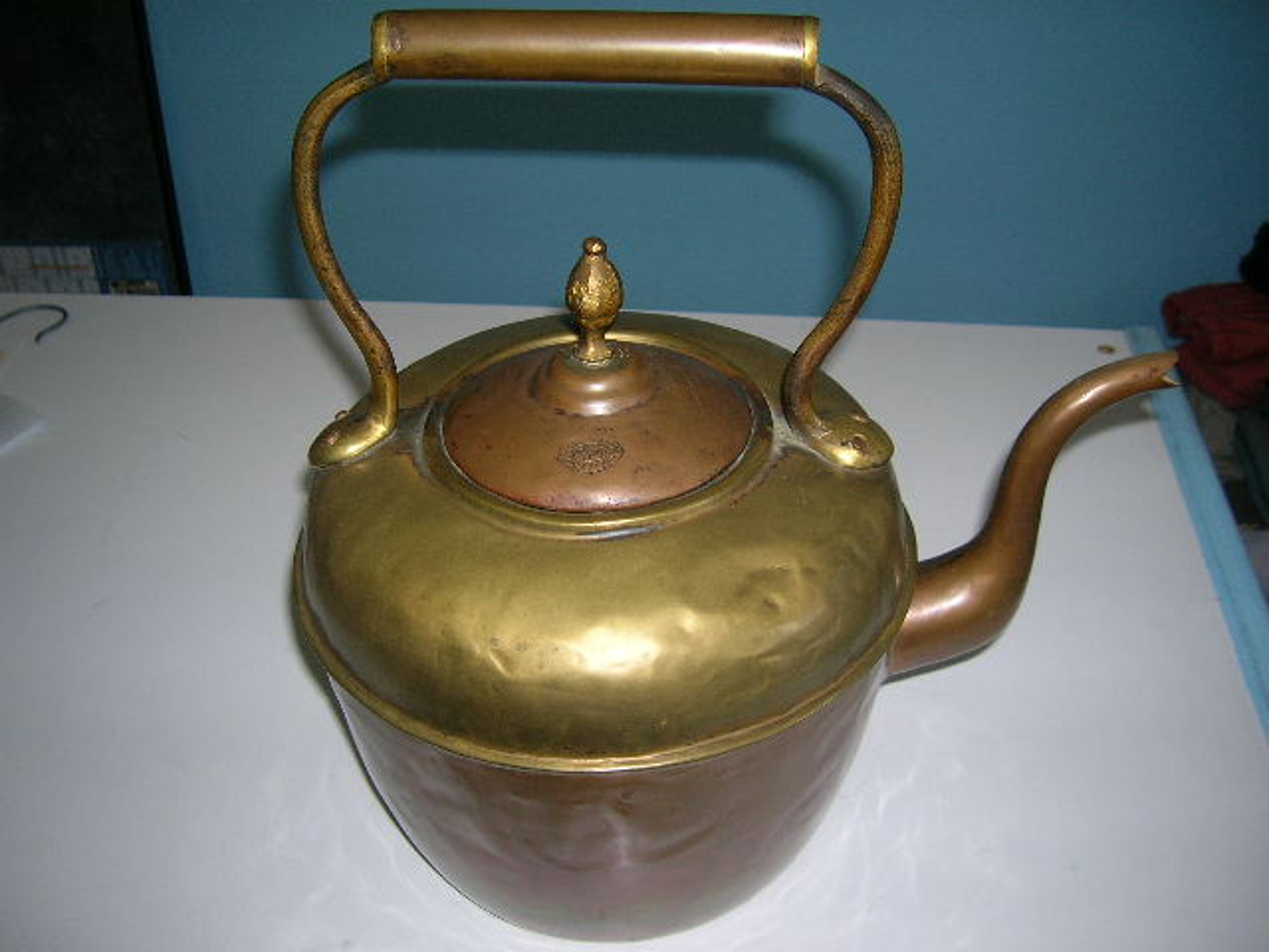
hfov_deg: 54.0
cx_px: 634
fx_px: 1246
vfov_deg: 41.8
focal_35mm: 34
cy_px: 476
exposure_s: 1/60.1
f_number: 2.9
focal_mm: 5.7
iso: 50
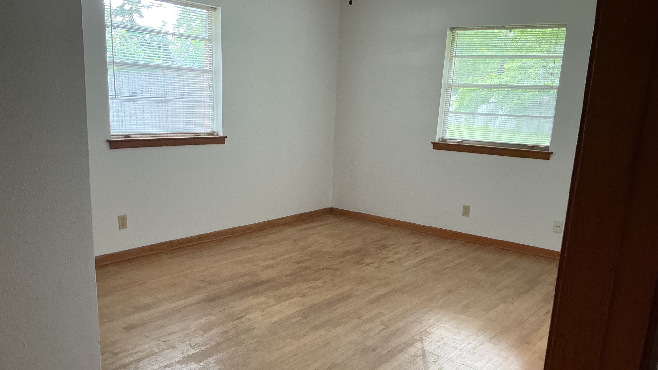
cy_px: 229
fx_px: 558
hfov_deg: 61.0
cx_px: 326
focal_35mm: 32
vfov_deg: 36.5
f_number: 1.8
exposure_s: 1/60
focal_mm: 3
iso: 200
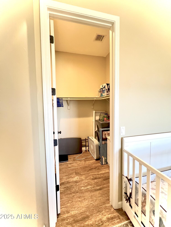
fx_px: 86
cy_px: 114
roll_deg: +1.8
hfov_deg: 89.9
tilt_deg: -2.6
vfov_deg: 106.2
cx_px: 86
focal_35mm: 13
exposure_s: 1/60
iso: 500
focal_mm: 1.57
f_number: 1.8
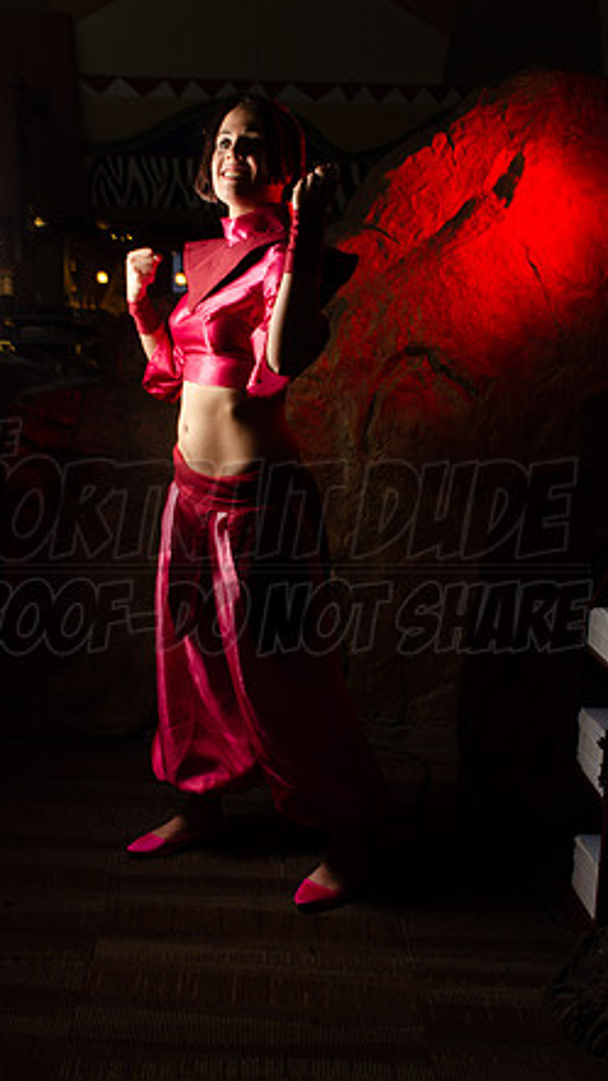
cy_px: 539
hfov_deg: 27.7
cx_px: 252
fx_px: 1233
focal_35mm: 43
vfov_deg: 47.4
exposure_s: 1/15
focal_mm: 27
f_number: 22
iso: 200
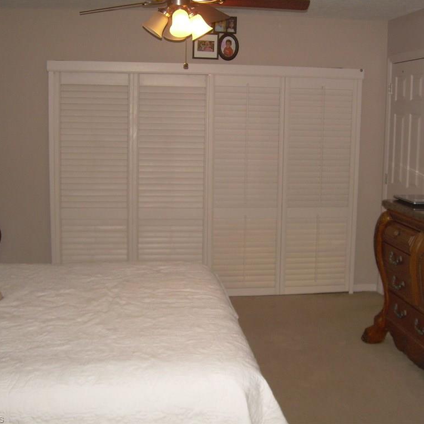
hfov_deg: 37.5
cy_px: 211
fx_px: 624
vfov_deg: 37.6
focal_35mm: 45
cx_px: 246
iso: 130
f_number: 2.8
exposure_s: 1/60
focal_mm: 6.3
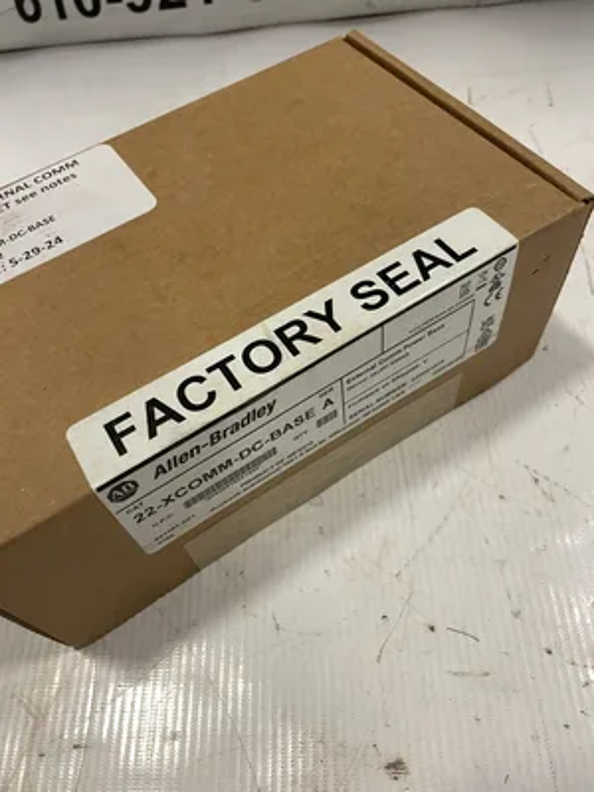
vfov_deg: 67.3
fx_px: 595
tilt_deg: -57.2
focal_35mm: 26
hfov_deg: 53.1
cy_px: 396
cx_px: 297
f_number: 1.6
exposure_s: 1/60
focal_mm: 4.2
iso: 125
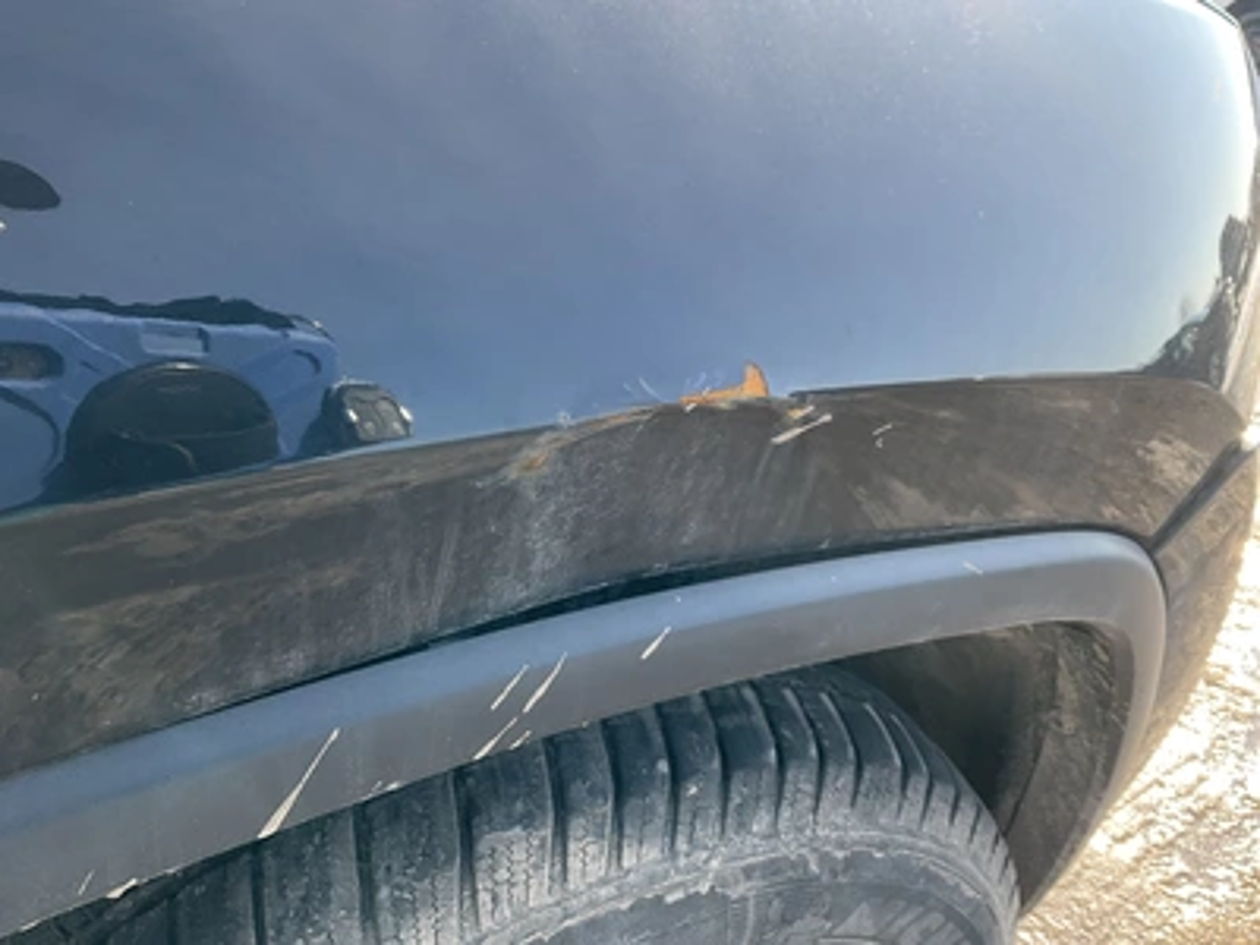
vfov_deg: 48.2
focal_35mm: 29
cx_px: 630
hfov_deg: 61.7
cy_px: 472
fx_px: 1056
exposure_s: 1/218
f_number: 1.8
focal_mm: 3
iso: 20
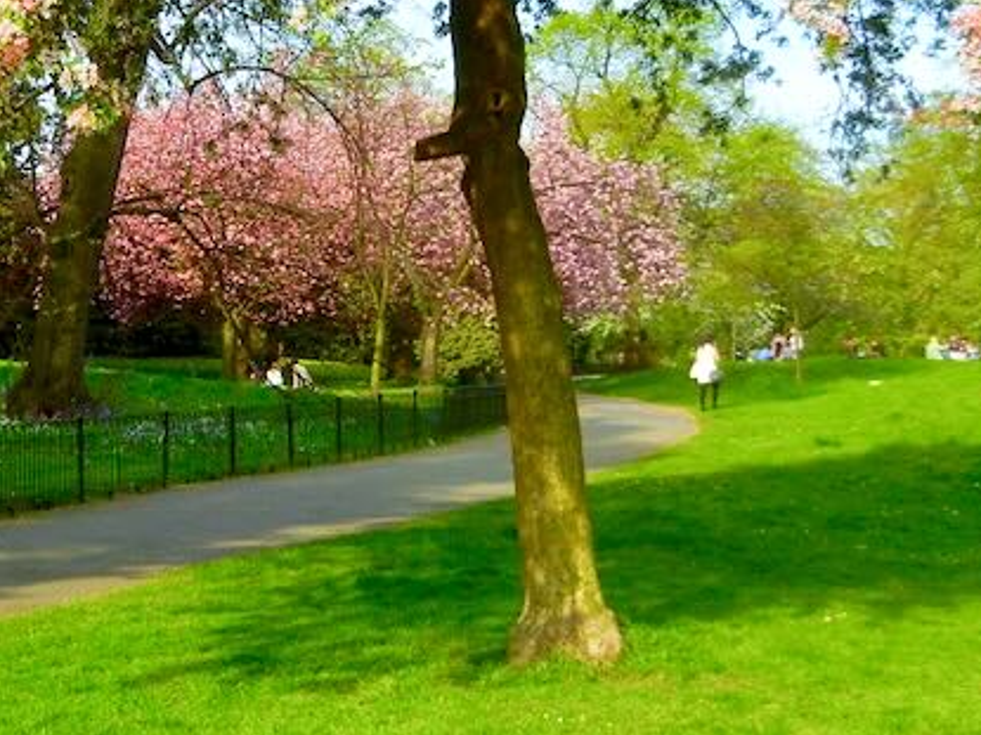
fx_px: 2097
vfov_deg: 19.8
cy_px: 246
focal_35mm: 74
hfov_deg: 25.9
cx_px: 222
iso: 160
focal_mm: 5.4
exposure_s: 1/613
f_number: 3.5
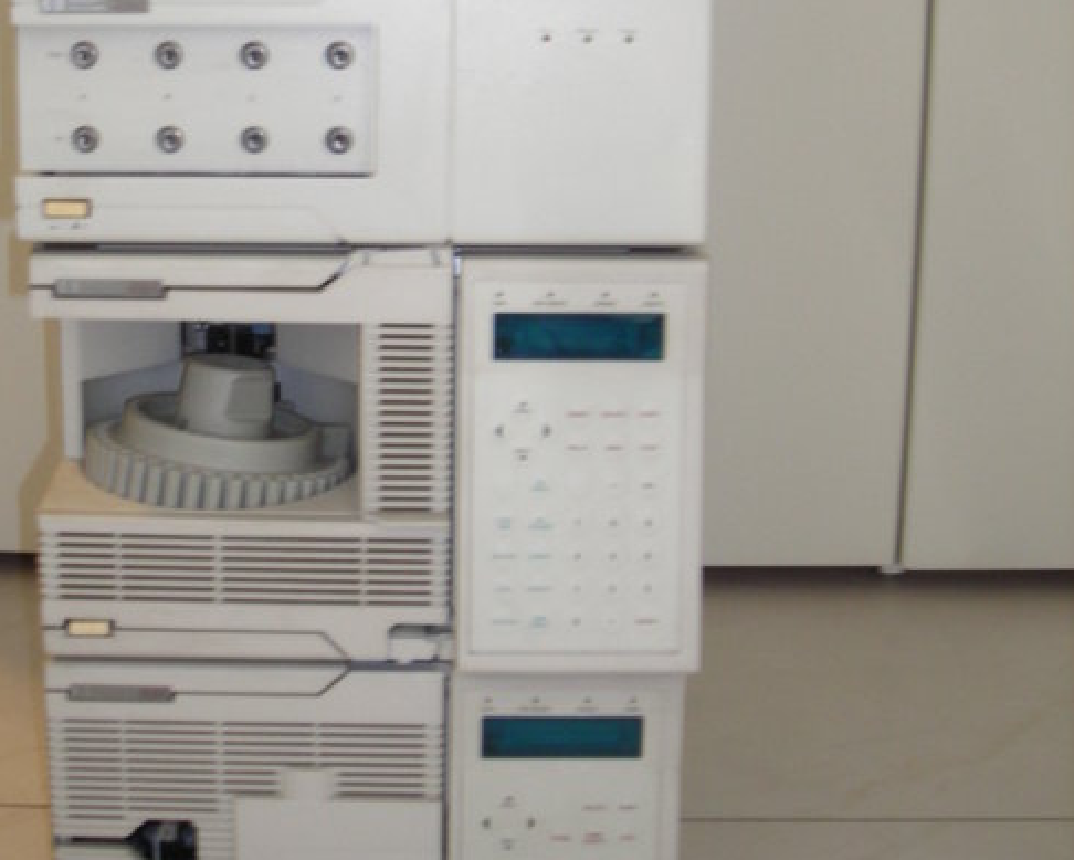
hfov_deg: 30.8
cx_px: 413
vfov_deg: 24.8
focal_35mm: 61
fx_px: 1939
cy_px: 261
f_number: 3.2
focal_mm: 6.3
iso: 200
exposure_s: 1/5.4
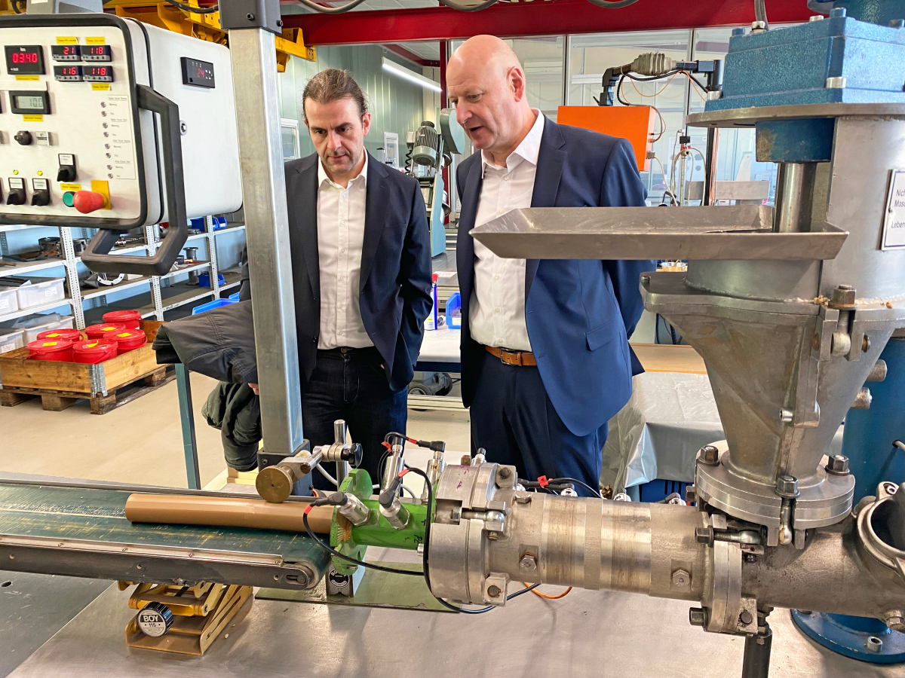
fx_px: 680
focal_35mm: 26
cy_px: 339
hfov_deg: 67.3
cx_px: 452
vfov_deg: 53.1
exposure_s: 1/50
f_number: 1.8
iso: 100
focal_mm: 4.25
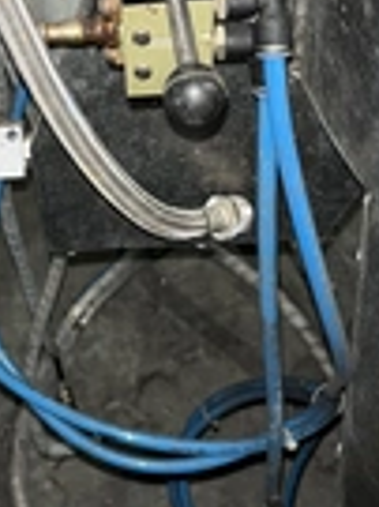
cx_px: 158
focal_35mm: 77
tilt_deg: -51.4
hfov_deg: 19.1
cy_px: 90
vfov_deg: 24.9
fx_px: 1126
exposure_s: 1/17
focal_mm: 5.1
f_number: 1.6
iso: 32
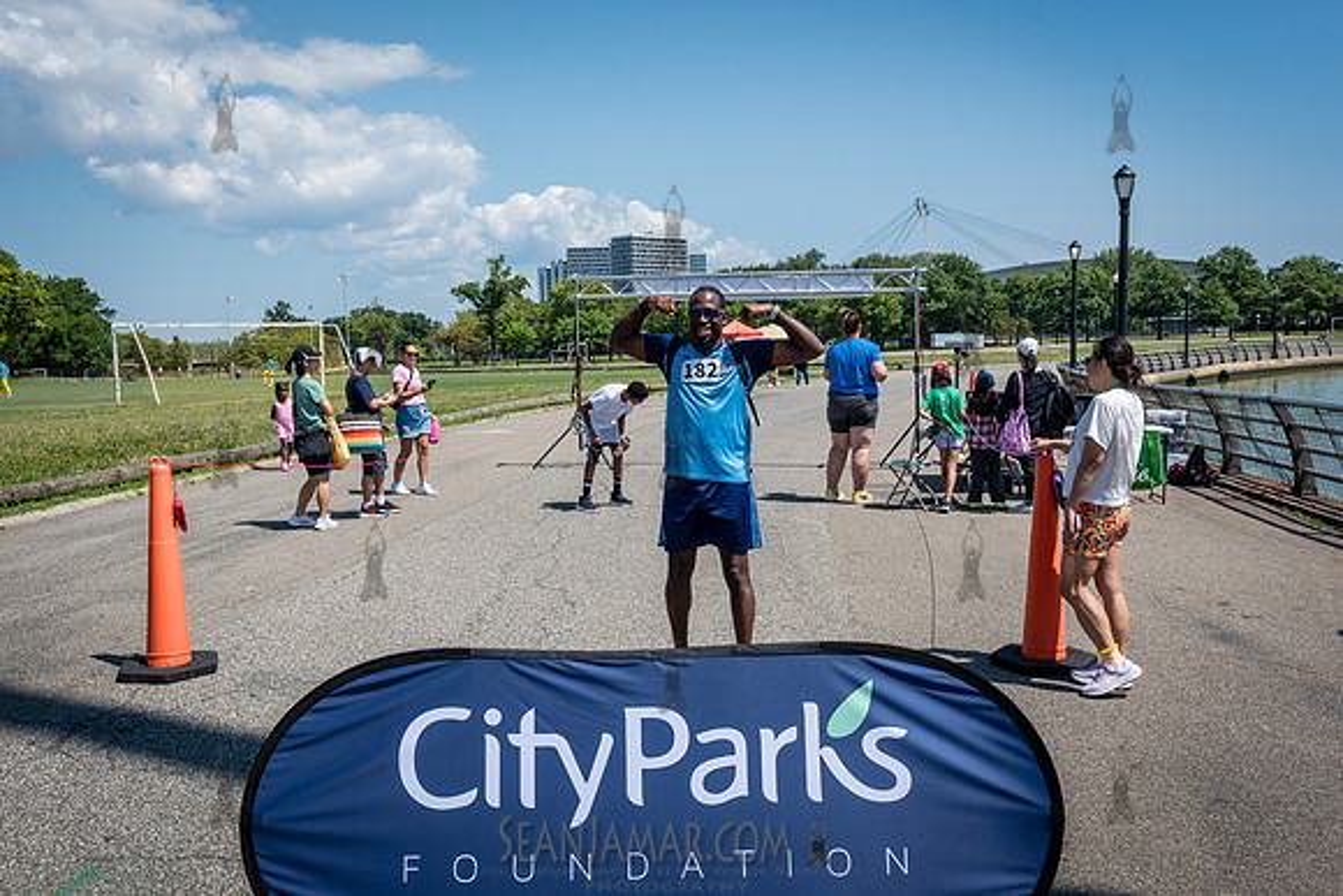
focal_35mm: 32
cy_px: 448
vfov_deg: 40.7
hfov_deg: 58.1
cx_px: 672
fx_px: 1208
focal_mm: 32
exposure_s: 1/400
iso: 200
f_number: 10
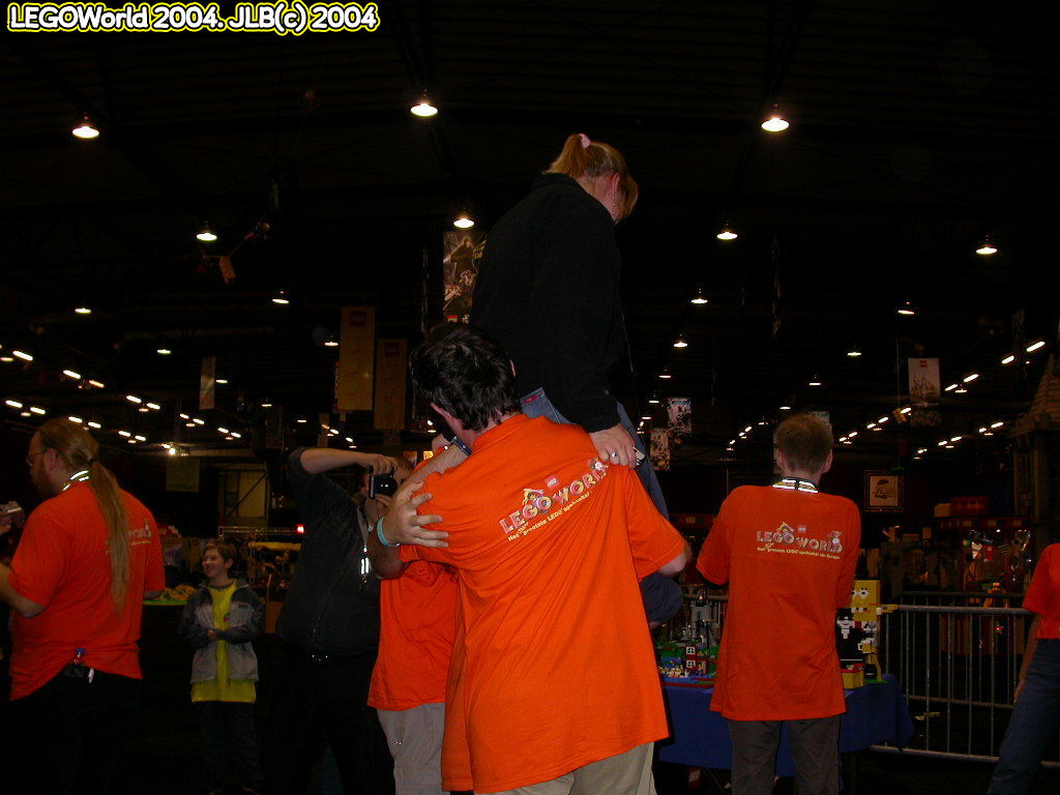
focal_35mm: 38
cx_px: 530
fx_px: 1164
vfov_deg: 37.7
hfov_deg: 49.0
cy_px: 398
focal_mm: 7.85
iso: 100
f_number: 2.6
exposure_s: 1/60
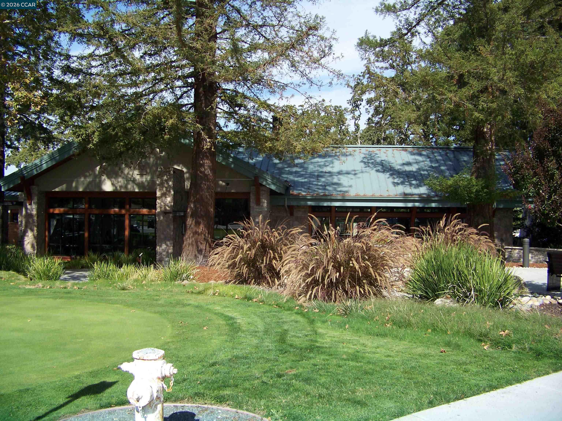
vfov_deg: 39.7
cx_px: 281
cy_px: 210
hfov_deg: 51.4
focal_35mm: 36
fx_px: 584
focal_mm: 5.85
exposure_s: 1/800
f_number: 2.8
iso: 64
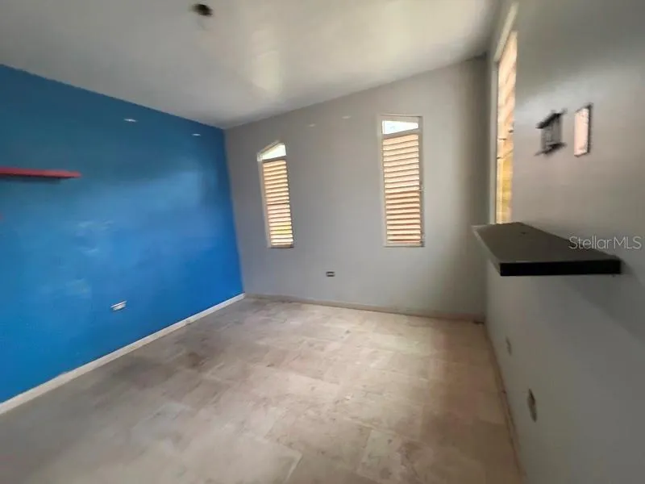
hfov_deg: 102.1
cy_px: 242
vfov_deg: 85.7
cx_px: 322
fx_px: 261
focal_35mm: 14
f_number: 2.2
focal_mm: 2.22
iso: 500
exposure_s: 1/60
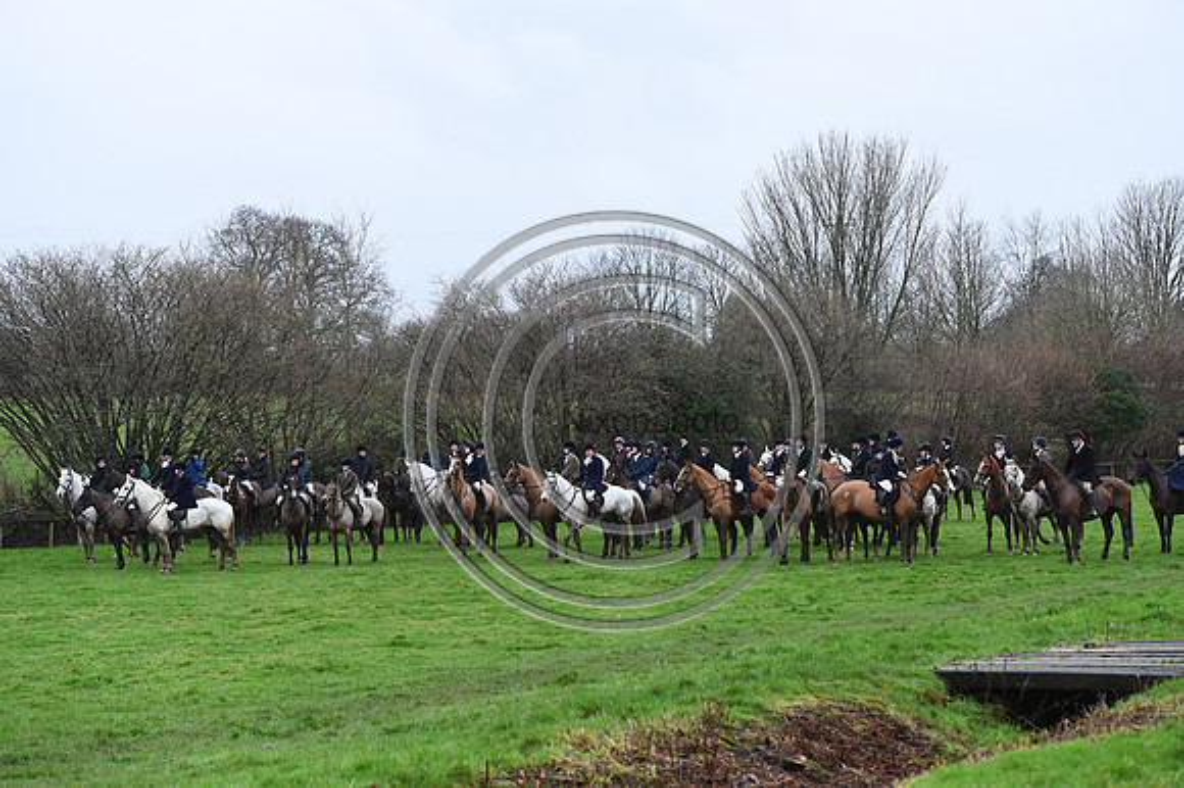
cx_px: 592
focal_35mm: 92
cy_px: 394
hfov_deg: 22.2
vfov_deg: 14.8
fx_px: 3024
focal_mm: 92
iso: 1600
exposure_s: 1/1250
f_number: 4.5
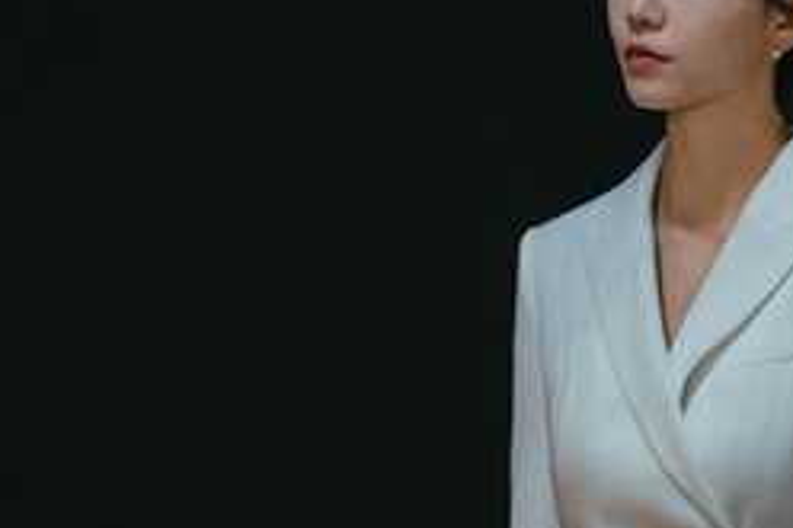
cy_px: 320
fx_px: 10324
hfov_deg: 4.4
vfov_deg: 2.9
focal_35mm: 469
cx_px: 521
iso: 5000
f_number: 2.8
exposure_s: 1/200
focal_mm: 194
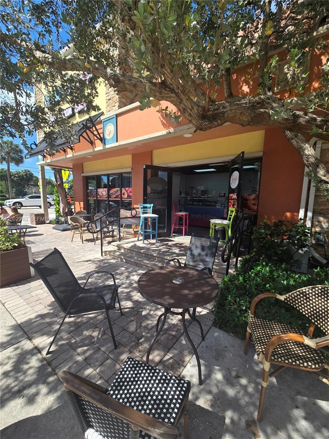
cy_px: 220
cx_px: 164
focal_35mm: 13
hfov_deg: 89.9
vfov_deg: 106.2
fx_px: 165
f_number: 2.2
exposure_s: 1/1087
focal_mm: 2.2
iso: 50
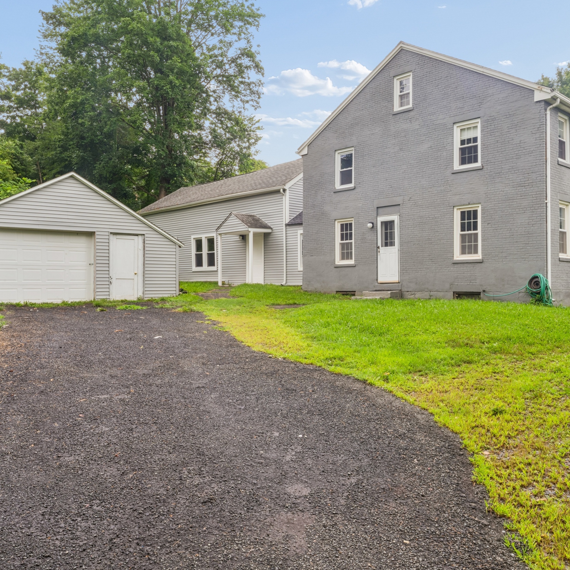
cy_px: 278
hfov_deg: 53.9
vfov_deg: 53.9
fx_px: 560
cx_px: 299
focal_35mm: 30
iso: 100
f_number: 22
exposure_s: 1/1.25
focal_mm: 22.8
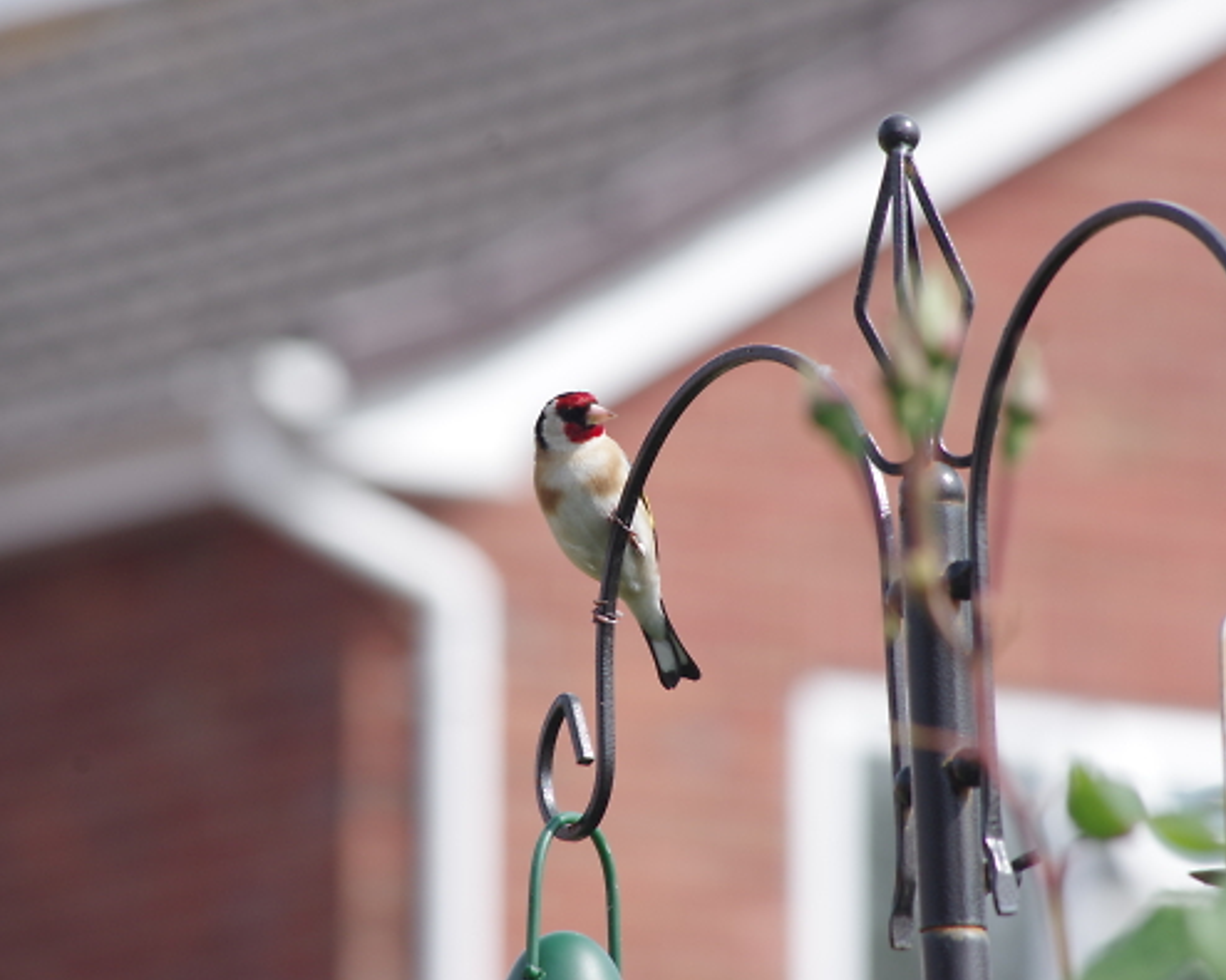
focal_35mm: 512
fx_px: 18574
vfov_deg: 3.0
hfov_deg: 3.8
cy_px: 489
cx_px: 601
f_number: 10
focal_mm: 300
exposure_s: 1/320
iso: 400
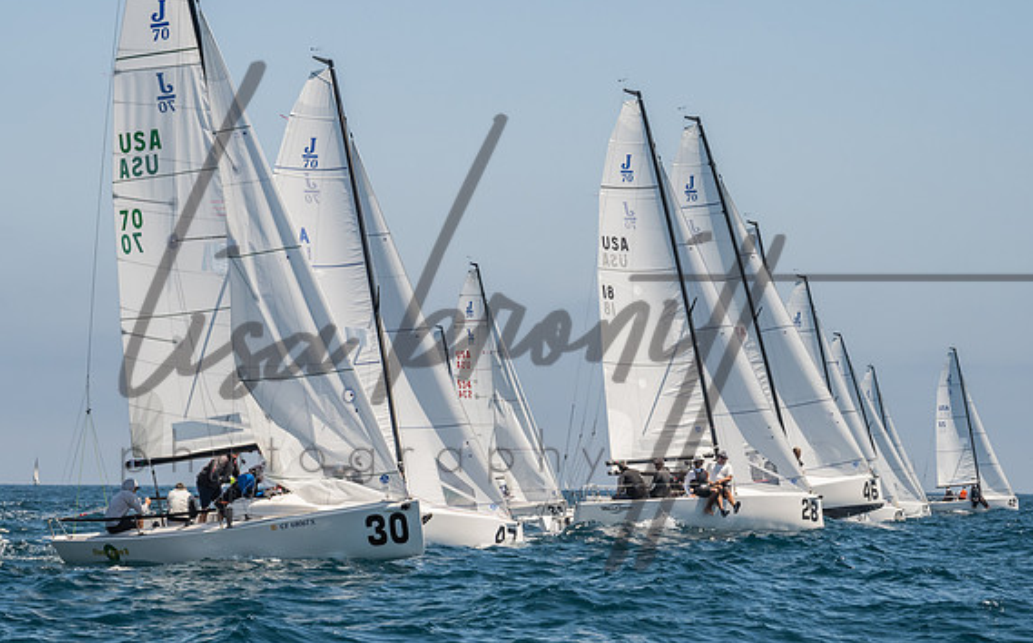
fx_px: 3515
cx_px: 378
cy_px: 254
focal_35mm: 125
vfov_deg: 10.4
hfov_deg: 16.7
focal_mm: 85
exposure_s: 1/1000
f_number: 8
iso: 800
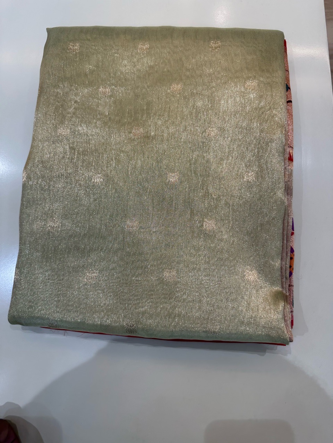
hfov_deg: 56.8
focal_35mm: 24
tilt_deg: -81.1
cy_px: 222
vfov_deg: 71.6
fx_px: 308
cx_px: 166
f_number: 1.78
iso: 50
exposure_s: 1/115
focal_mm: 6.86
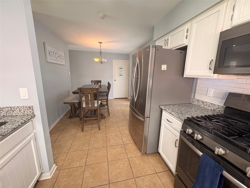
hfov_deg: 102.1
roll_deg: -1.2
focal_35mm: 14
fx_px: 101
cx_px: 125
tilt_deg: -12.1
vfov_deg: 85.7
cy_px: 94
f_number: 2.2
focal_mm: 2.22
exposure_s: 1/60
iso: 160
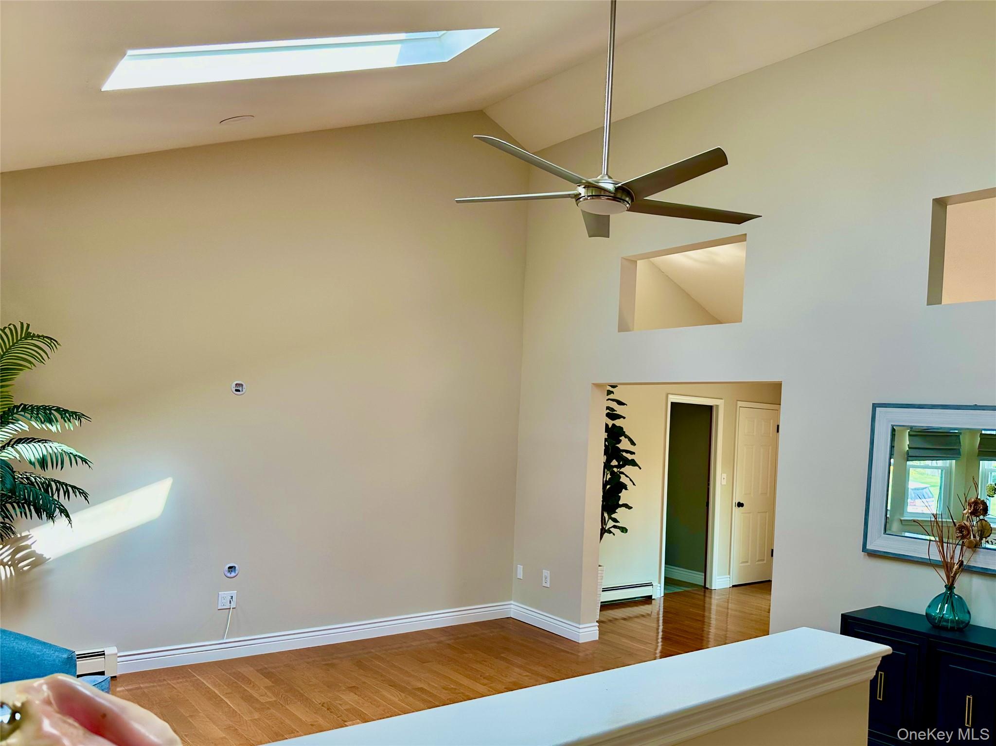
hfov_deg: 71.6
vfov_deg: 56.8
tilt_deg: +3.2
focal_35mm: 24
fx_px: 690
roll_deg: -4.0
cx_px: 498
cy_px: 373
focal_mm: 6.86
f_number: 1.78
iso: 100
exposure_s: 1/161
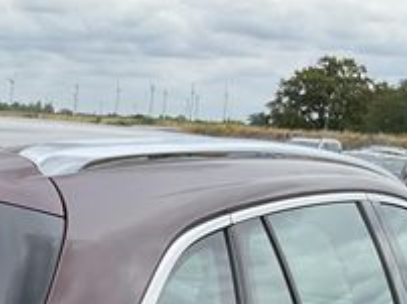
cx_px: -147
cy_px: 473
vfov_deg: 12.2
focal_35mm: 115
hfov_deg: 16.1
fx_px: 1351
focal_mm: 3
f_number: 1.8
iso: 25
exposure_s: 1/556
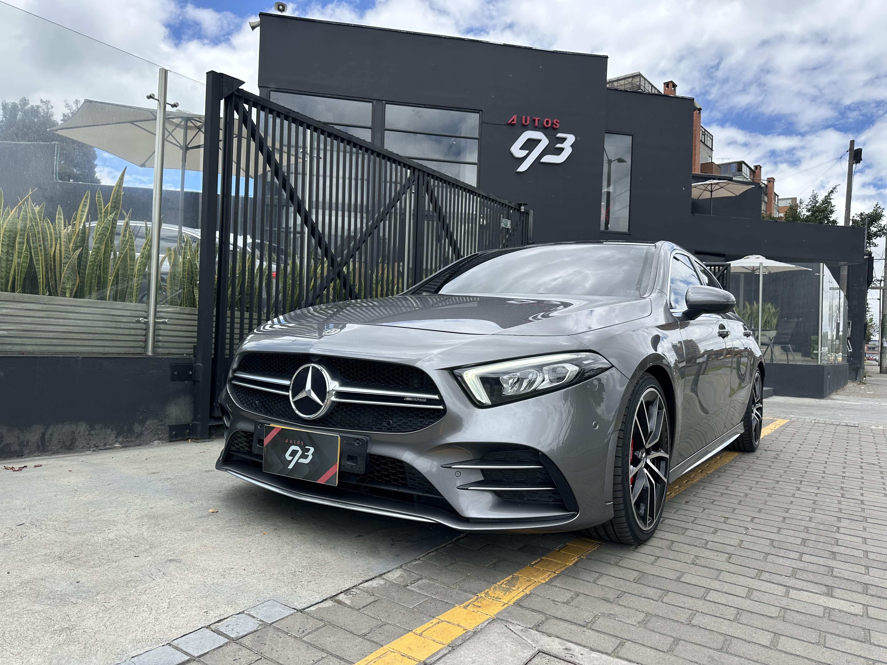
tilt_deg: +1.5
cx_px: 444
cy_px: 332
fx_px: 615
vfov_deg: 56.8
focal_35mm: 24
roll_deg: -2.5
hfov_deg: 71.6
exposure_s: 1/2591
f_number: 1.78
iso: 80
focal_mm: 6.86
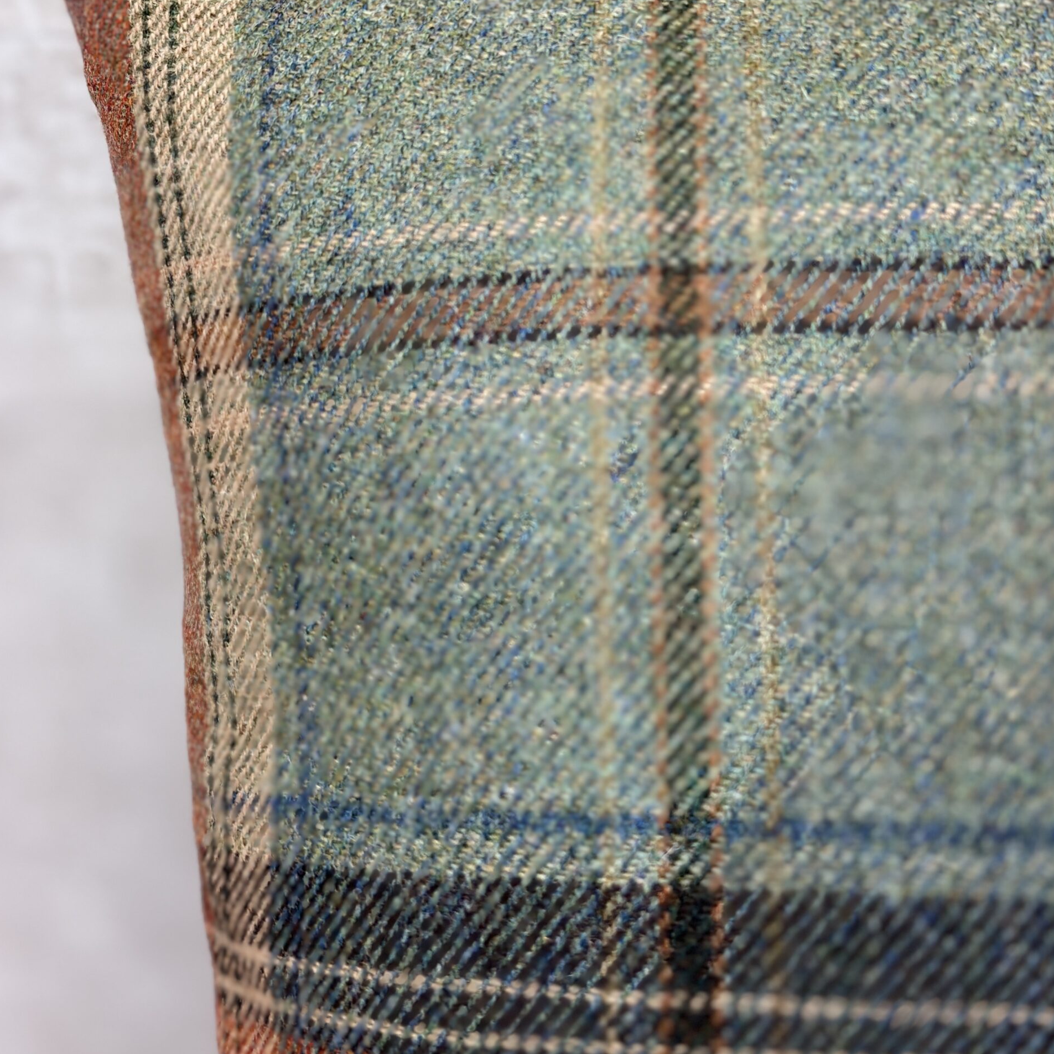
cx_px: 528
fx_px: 1964
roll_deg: +0.4
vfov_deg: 29.9
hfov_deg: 30.0
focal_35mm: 57
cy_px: 361
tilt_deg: -14.2
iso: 80
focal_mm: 6.86
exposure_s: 1/221
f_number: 1.78
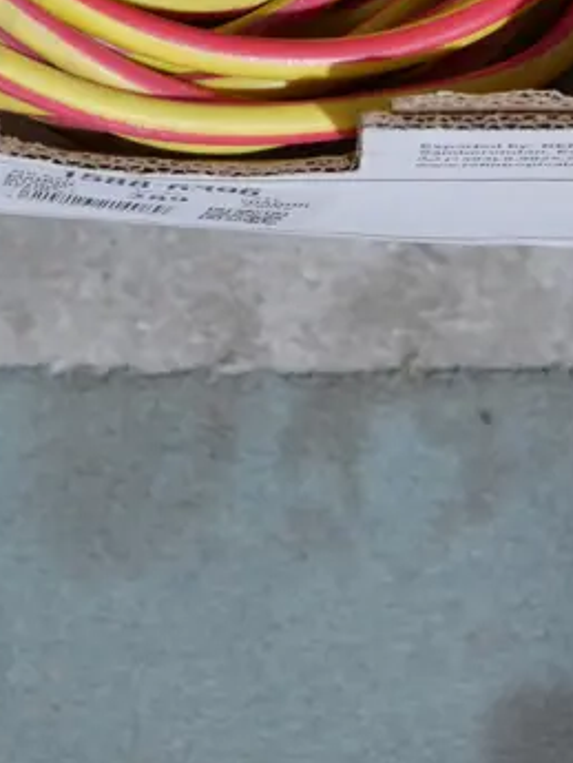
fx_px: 2095
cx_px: 225
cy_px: -327
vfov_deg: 18.6
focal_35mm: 95
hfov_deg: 15.6
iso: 500
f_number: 3.6
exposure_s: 1/60
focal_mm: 16
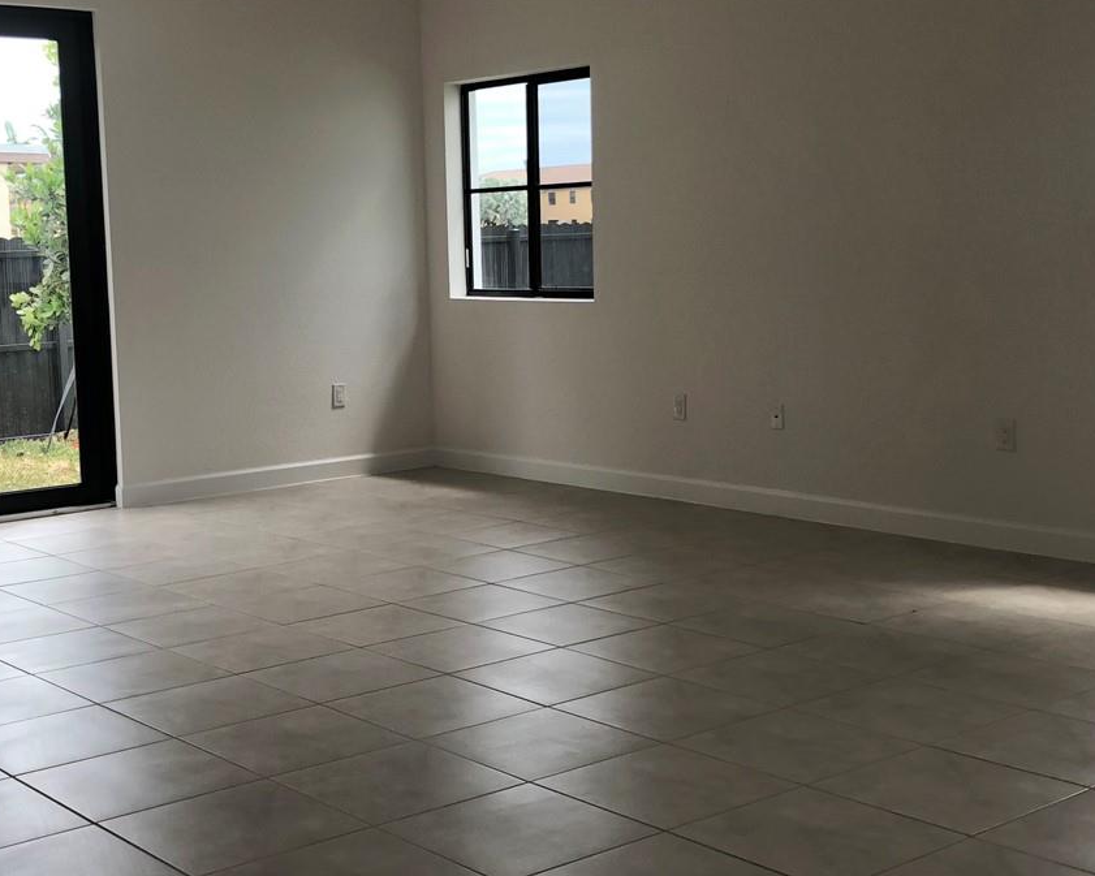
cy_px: 418
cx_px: 444
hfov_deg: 35.9
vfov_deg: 29.1
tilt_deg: -5.9
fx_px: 1685
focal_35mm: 52
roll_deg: +1.7
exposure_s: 1/120
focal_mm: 4
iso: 50
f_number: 1.8
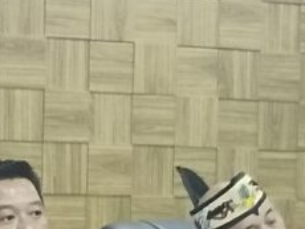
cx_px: -33
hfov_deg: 8.4
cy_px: 308
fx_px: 2055
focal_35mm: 233
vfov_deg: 6.3
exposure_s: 1/25
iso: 2107
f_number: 1.79
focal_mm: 4.74
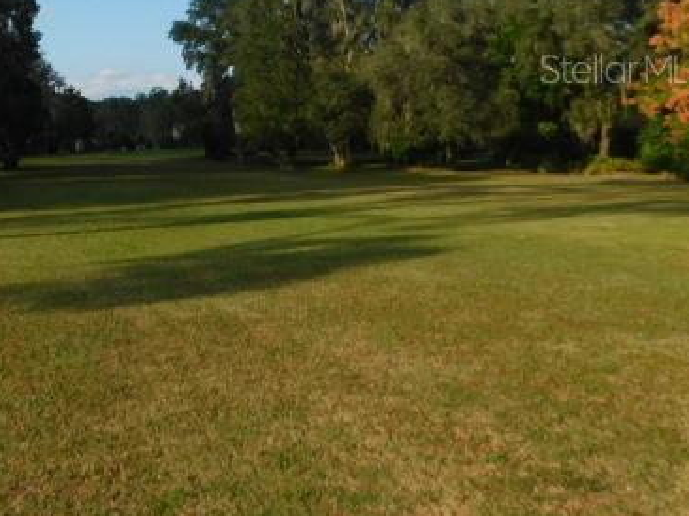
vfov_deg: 32.8
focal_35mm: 42
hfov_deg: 42.3
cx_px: 115
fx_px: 835
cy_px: 68
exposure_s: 1/400
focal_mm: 4.1
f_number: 6
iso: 125
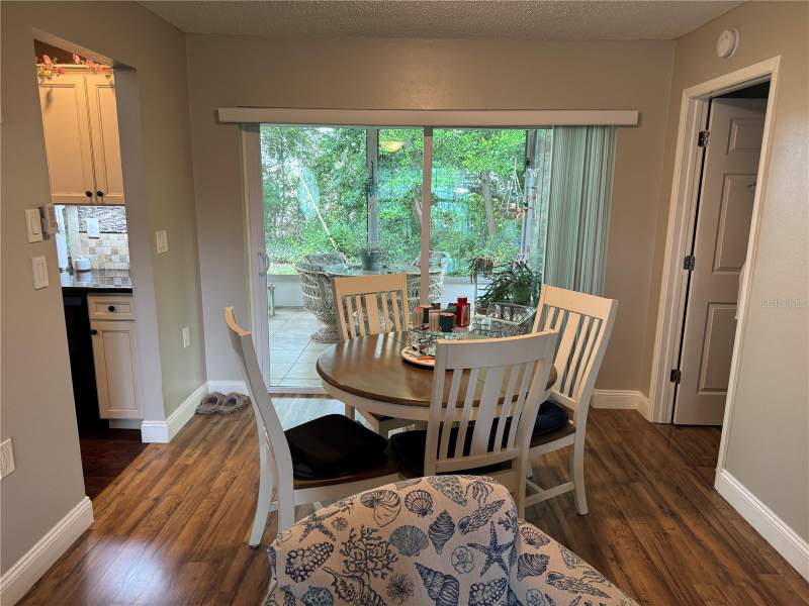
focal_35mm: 24
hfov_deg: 71.6
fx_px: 561
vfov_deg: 56.8
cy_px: 303
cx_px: 404
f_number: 1.78
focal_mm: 6.76
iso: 160
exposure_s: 1/60
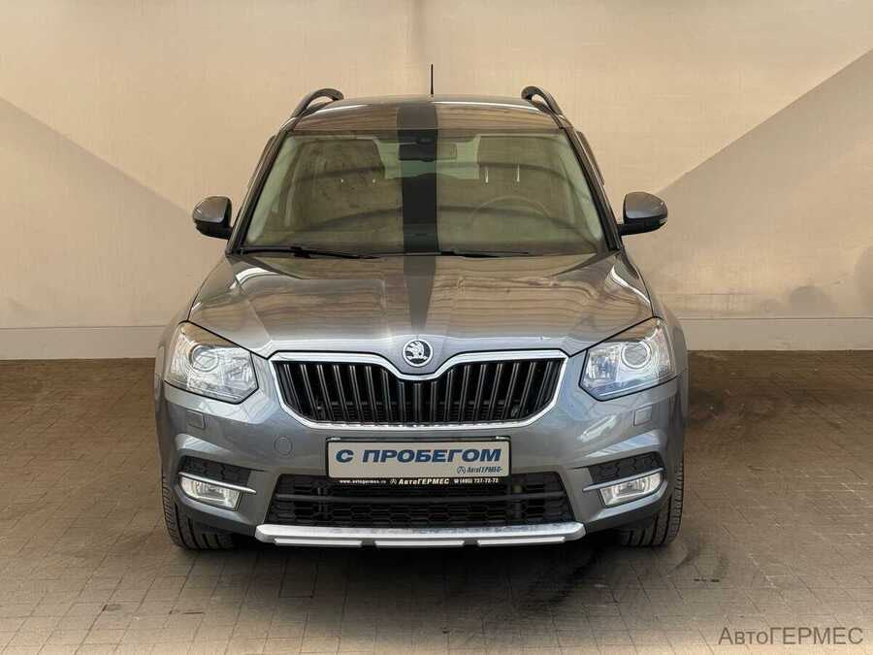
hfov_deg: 39.7
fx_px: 1211
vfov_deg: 30.3
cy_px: 328
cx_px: 436
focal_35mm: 48
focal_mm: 6.76
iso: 64
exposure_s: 1/731
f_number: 1.78
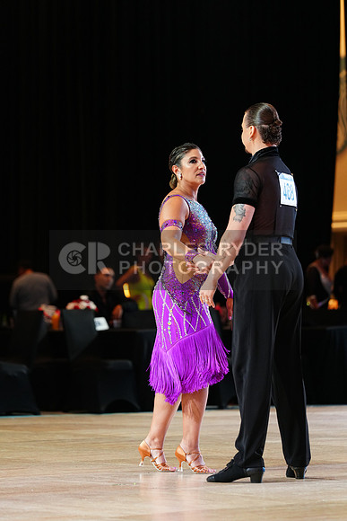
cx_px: 174
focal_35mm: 179
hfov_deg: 7.7
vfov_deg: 11.5
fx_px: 2586
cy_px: 260
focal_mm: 179
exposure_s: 1/250
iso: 2500
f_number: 4
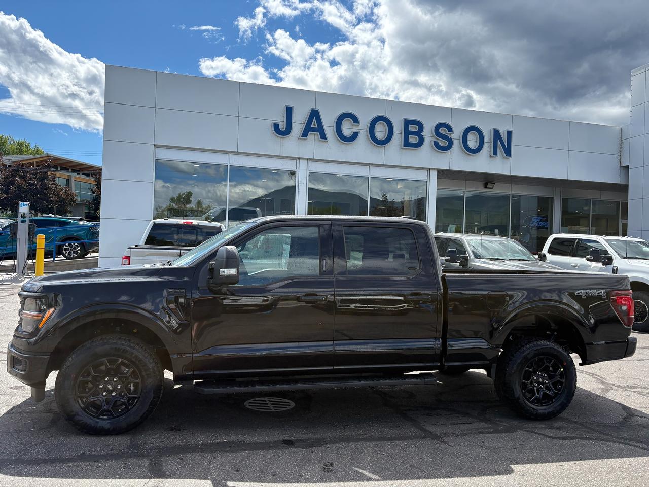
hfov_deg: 67.3
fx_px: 487
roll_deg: -0.8
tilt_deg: +2.1
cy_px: 244
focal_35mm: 26
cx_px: 324
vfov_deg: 53.1
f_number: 1.6
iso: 64
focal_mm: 5.96
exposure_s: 1/3279
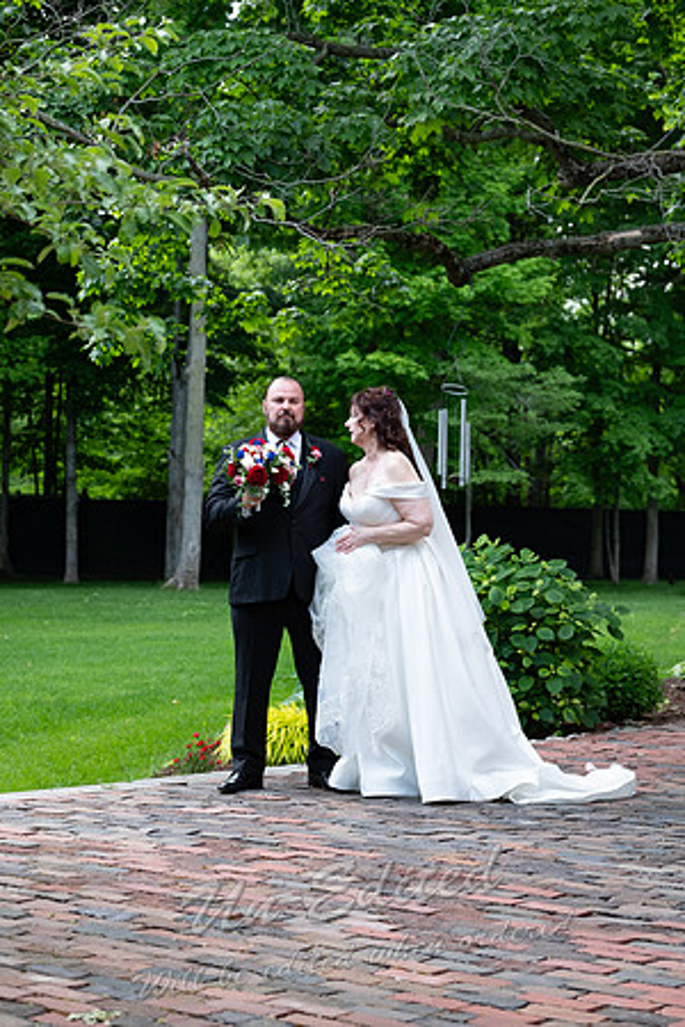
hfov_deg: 17.5
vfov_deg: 26.0
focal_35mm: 78
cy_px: 514
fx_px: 2226
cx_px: 342
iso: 250
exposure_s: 1/200
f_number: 3.6
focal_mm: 52
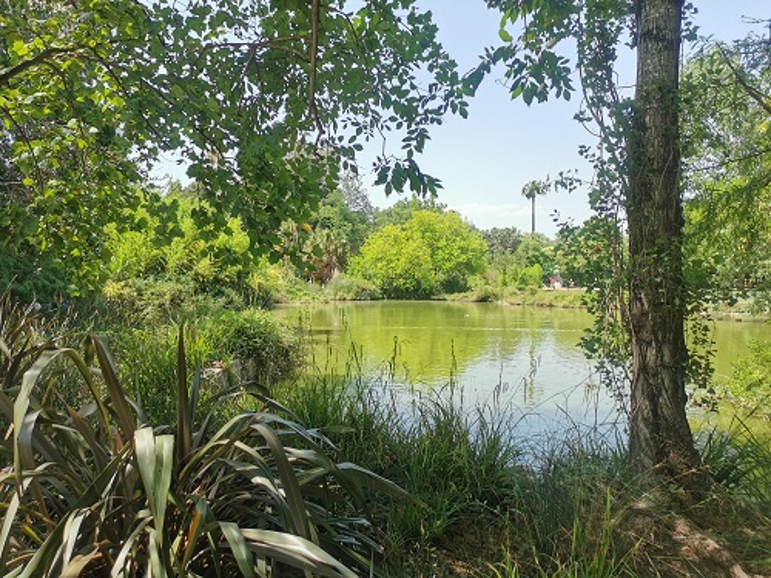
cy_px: 289
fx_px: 601
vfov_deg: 51.4
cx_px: 386
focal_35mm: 27
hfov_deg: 65.3
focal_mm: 5.58
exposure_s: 1/1404
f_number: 1.8
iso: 50
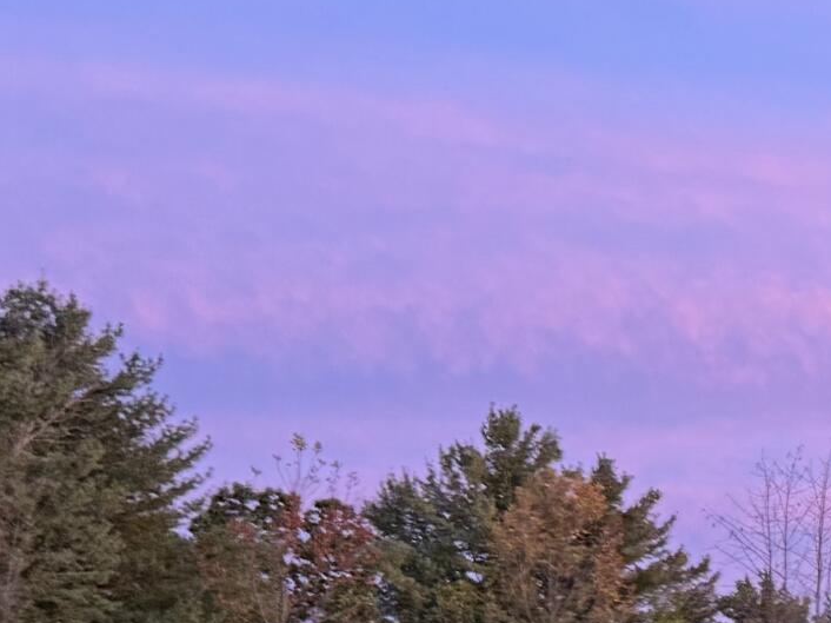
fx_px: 2448
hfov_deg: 16.7
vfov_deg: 14.4
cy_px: 558
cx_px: 1407
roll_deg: +2.5
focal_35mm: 102
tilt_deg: +10.6
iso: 320
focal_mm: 6.76
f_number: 1.78
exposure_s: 1/60
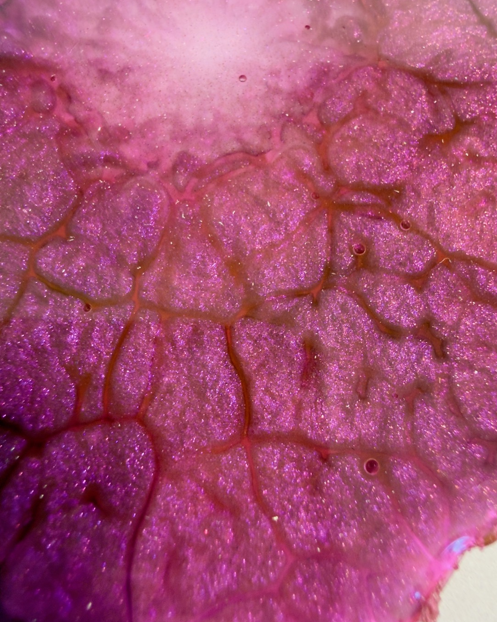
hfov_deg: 54.9
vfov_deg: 66.0
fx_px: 478
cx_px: 258
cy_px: 292
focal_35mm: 26
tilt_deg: -76.1
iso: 100
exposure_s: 1/99
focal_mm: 2.22
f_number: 2.2
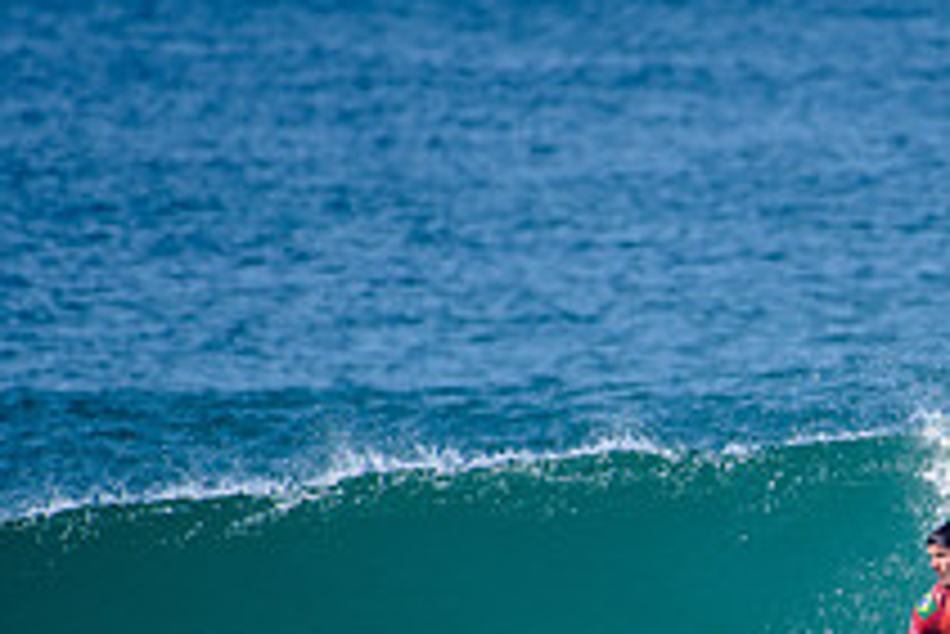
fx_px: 36229
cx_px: 1045
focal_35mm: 1372
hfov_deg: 1.5
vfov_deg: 1.0
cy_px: 704
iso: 160
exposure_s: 1/2000
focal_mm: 500
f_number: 5.6
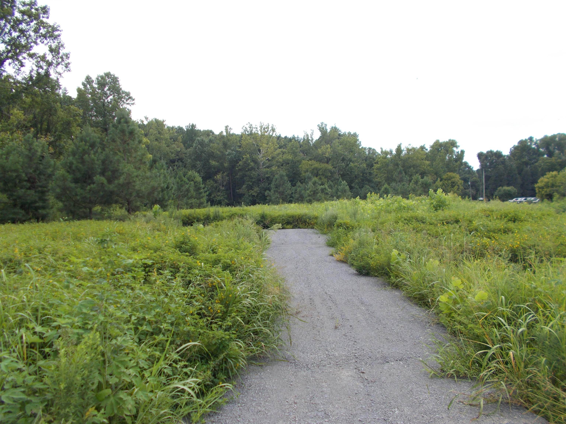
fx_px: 425
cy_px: 212
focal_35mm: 26
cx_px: 283
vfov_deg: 53.1
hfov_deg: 67.3
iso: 80
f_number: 8
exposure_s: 1/80
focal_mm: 4.6
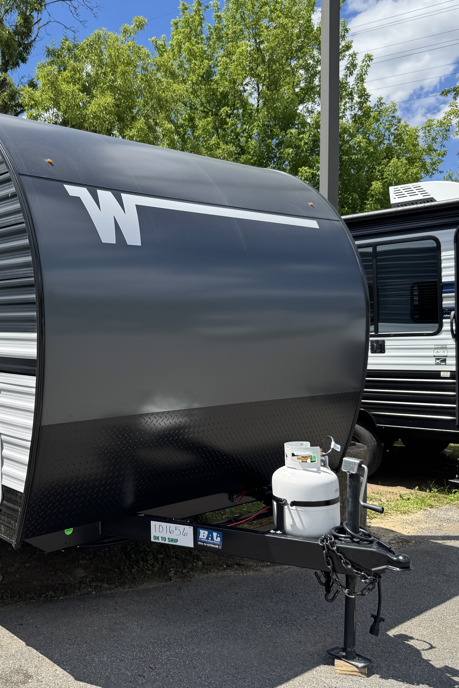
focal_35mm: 34
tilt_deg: +1.1
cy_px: 339
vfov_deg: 55.8
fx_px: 650
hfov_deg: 38.1
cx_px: 126
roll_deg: -0.9
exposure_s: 1/2959
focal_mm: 6.76
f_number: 1.78
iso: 80
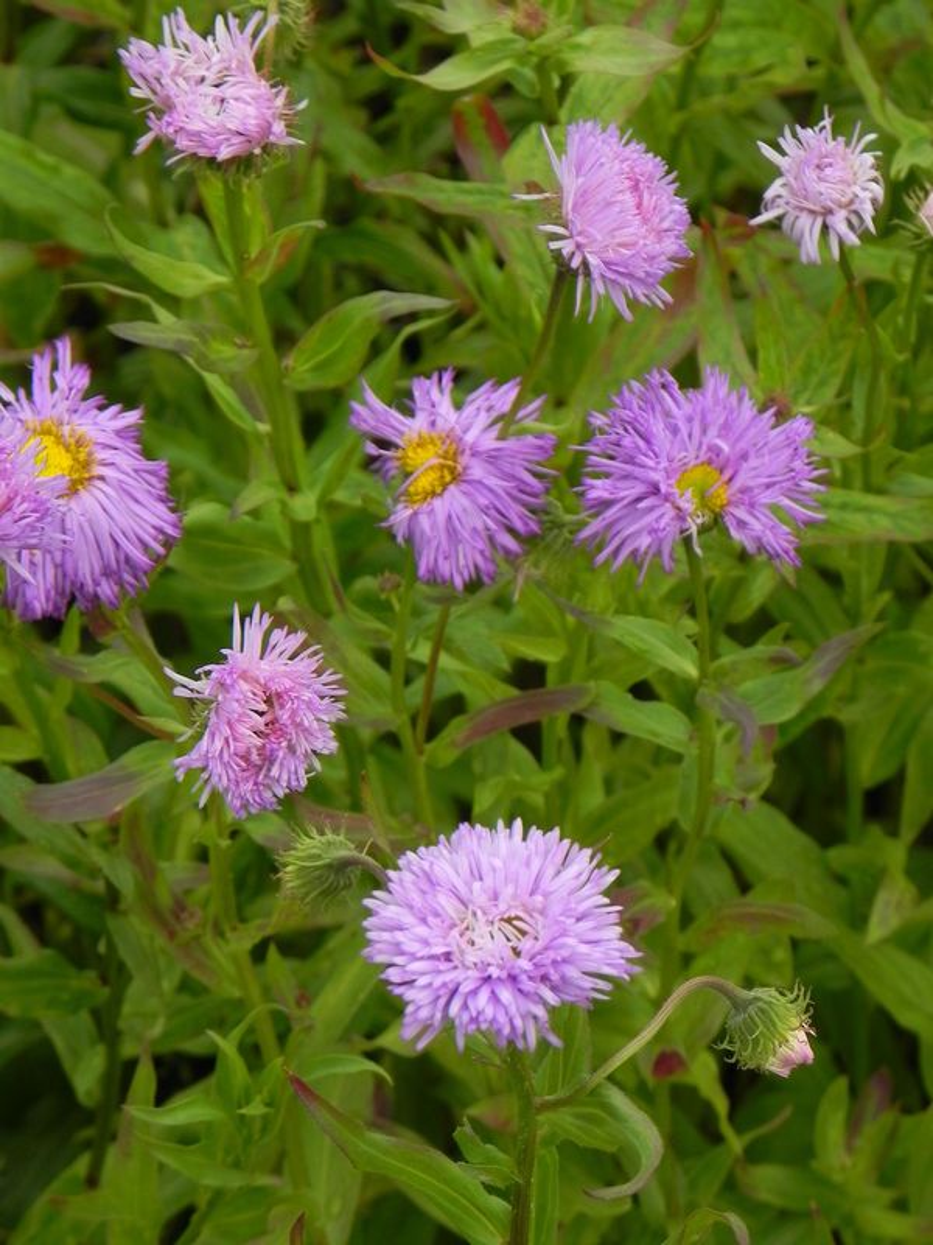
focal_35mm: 162
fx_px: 5822
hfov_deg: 9.2
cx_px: 466
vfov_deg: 12.2
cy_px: 622
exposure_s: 1/500
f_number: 5
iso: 160
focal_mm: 28.8
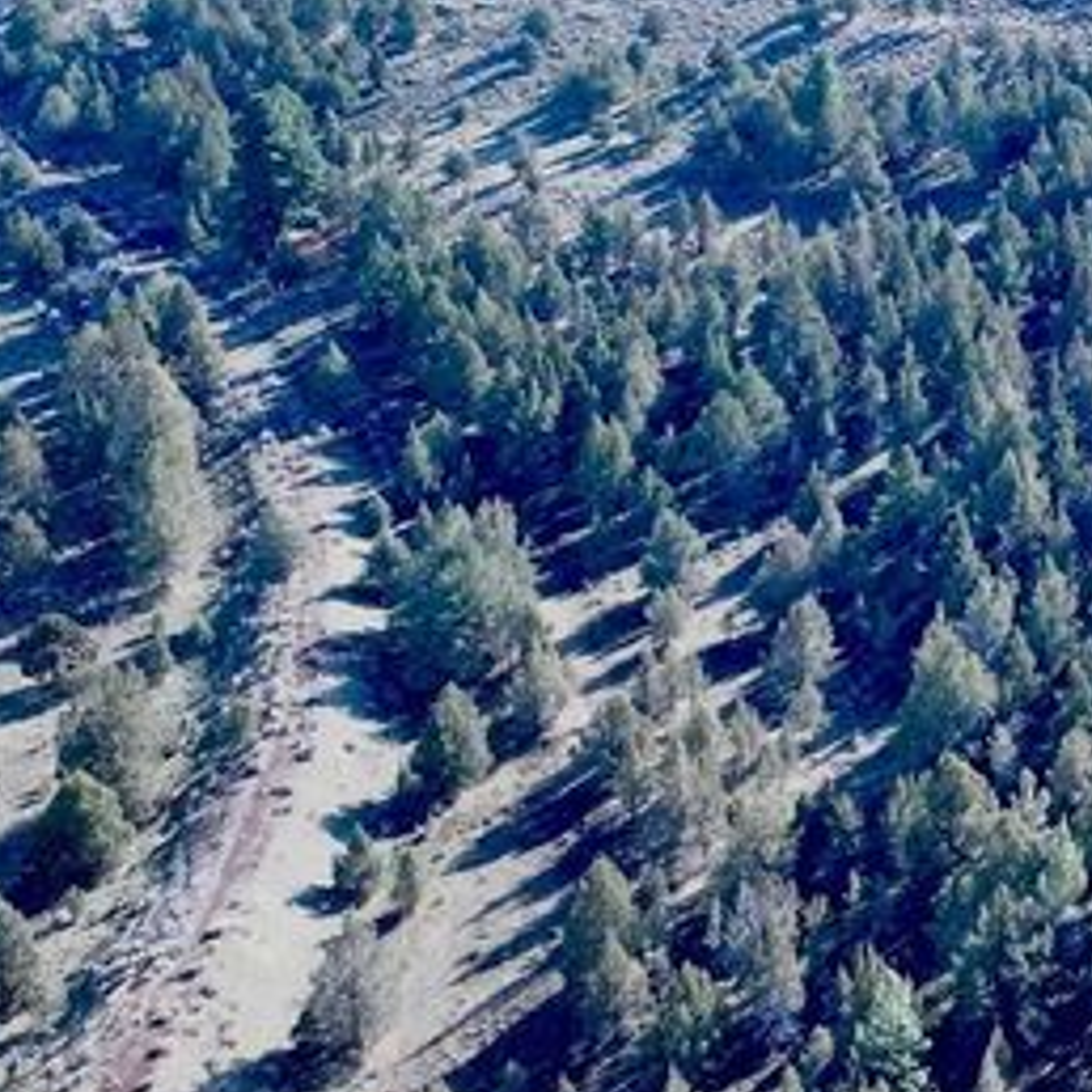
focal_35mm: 84
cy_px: 129
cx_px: 1172
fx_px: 2998
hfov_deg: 19.8
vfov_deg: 20.3
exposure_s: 1/500
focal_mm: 12.29
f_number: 2.8
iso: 410
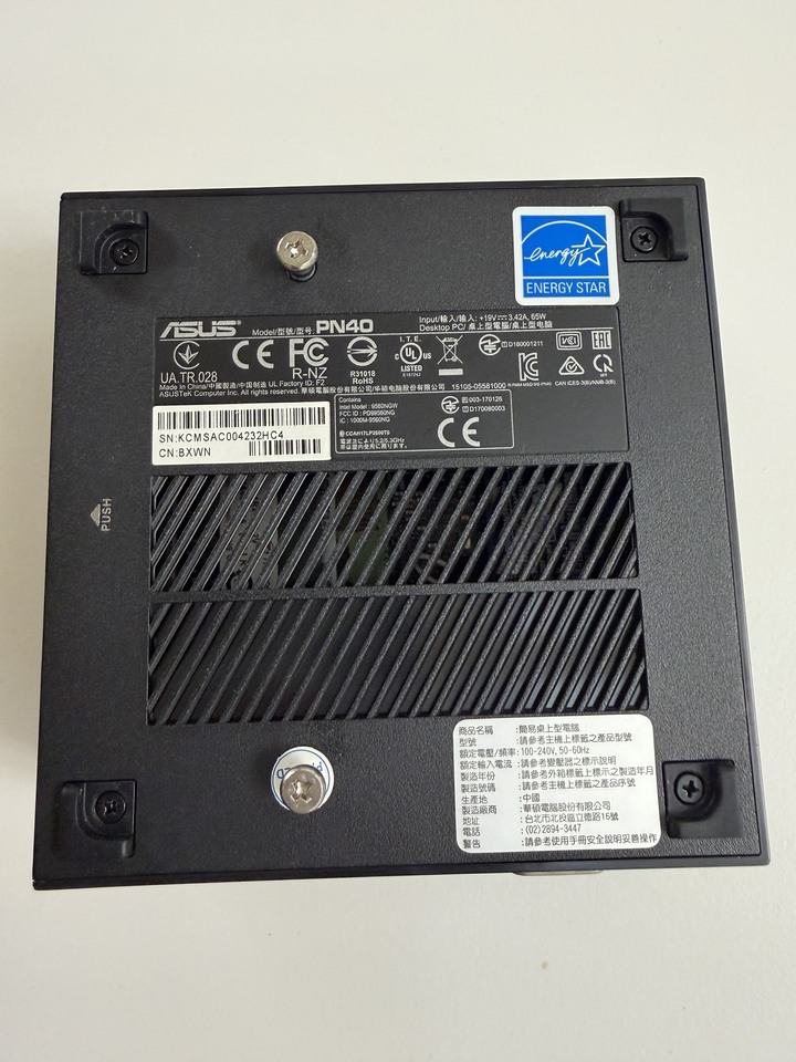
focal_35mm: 24
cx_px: 398
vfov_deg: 71.6
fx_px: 736
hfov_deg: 56.8
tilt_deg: -80.7
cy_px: 531
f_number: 2.2
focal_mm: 2.22
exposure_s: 1/60
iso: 400
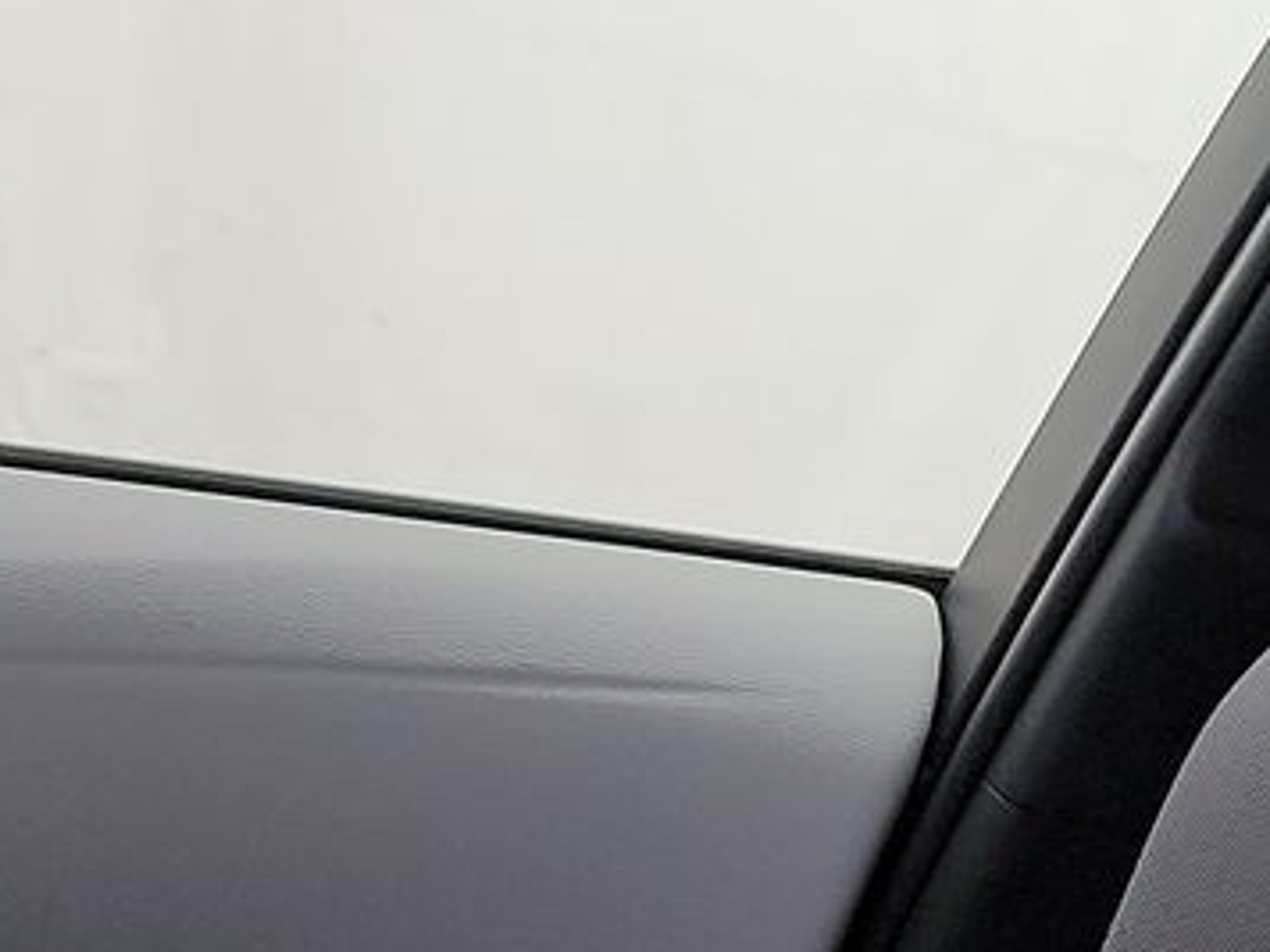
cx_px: 1559
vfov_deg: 12.3
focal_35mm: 108
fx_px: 3962
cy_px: -870
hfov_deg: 17.3
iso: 418
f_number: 1.8
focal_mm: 6.7
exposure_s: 1/59
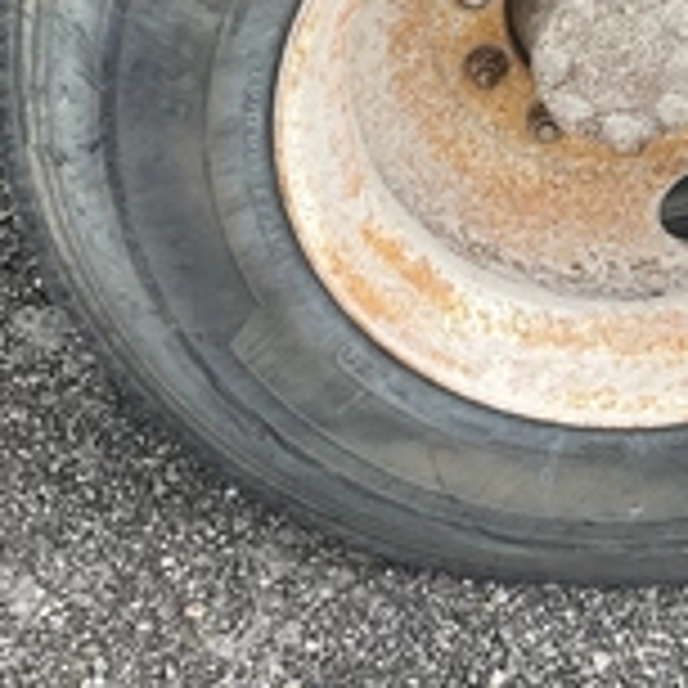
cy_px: 81
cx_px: 576
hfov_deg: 25.2
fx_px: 1507
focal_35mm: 67
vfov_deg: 25.0
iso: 25
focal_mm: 3
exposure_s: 1/409
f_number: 1.8
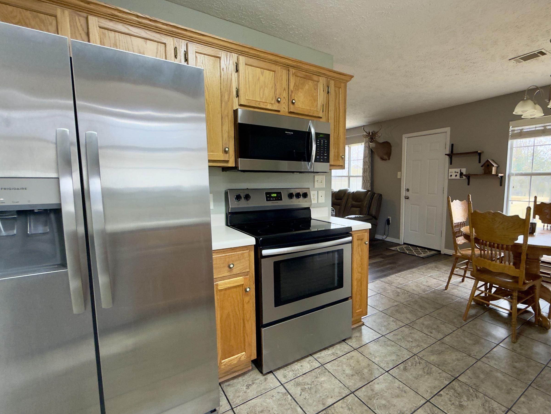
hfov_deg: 86.8
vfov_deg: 71.6
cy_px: 210
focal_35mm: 18
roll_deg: -0.1
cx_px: 328
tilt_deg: -6.6
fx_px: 287
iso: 125
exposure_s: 1/30
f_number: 2.2
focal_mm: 2.22
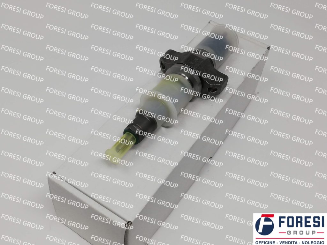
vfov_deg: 33.6
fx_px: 406
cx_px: 164
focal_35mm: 43
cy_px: 122
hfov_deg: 43.9
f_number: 2.2
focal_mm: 3.81
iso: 50
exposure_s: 1/125
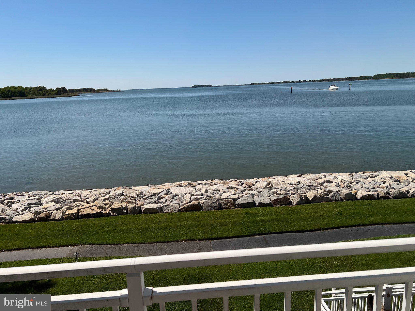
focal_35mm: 26
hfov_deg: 67.3
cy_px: 156
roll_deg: +2.6
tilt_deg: -12.8
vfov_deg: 53.1
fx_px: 312
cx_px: 208
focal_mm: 5.7
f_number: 1.5
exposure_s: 1/4274
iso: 50
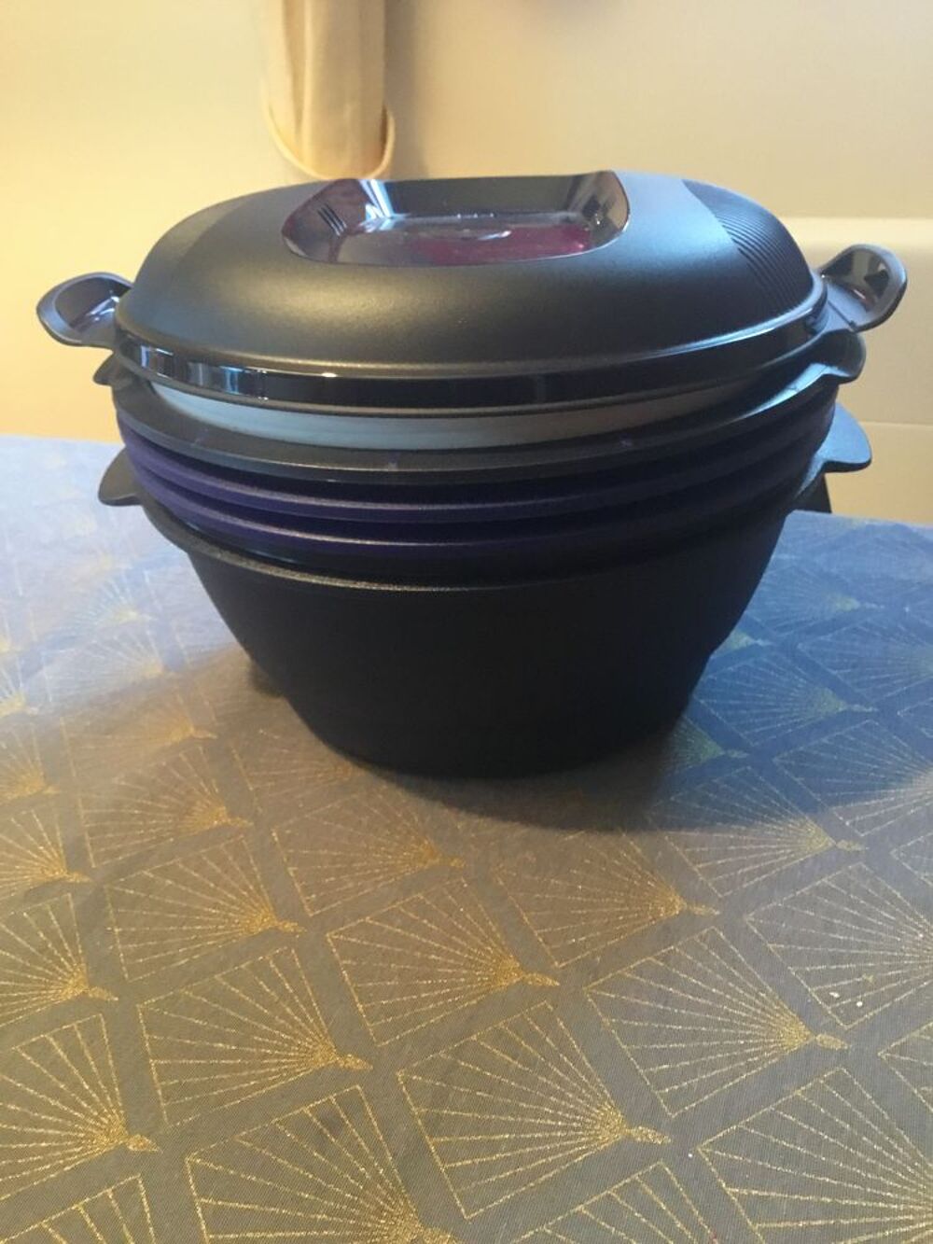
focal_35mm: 31
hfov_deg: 45.4
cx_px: 466
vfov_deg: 58.3
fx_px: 1114
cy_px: 622
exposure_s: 1/17
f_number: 2.4
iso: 500
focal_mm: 3.3
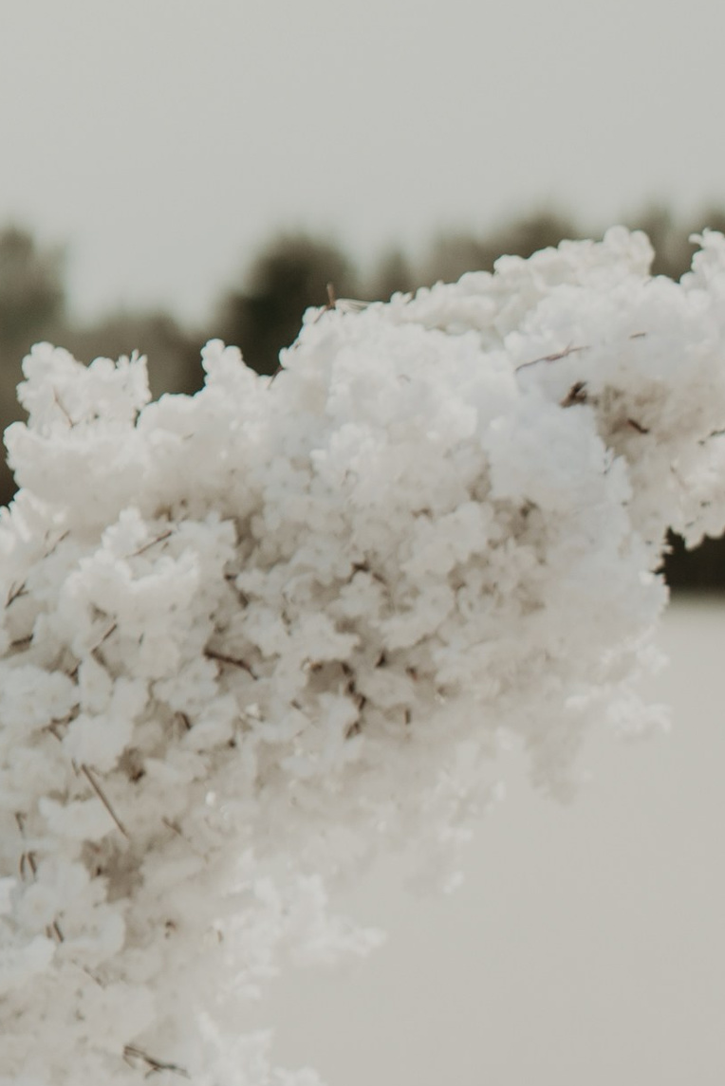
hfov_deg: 4.8
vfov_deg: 7.1
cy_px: 1555
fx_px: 8604
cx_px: 888
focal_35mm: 285
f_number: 2
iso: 160
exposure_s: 1/6400
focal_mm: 85
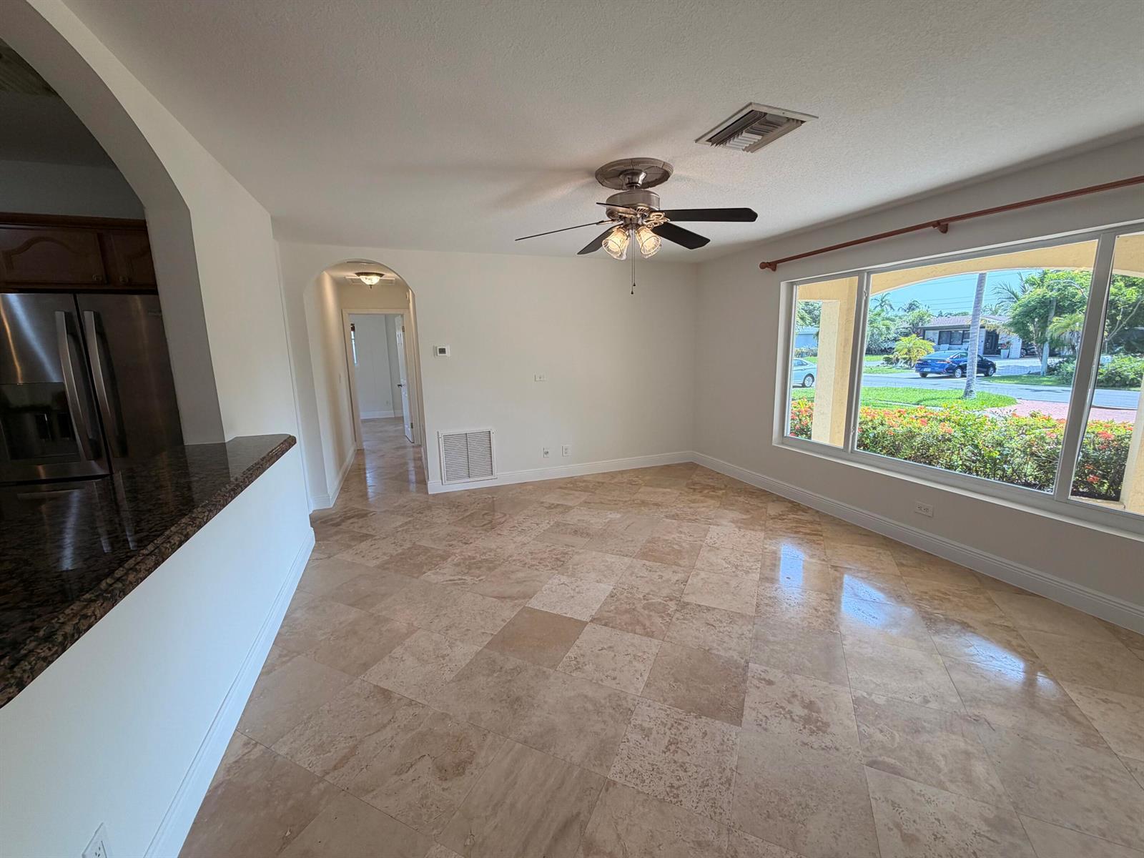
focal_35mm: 14
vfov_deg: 85.7
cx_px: 572
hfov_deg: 102.1
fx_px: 463
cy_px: 429
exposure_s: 1/123
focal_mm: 2.22
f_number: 2.2
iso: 64
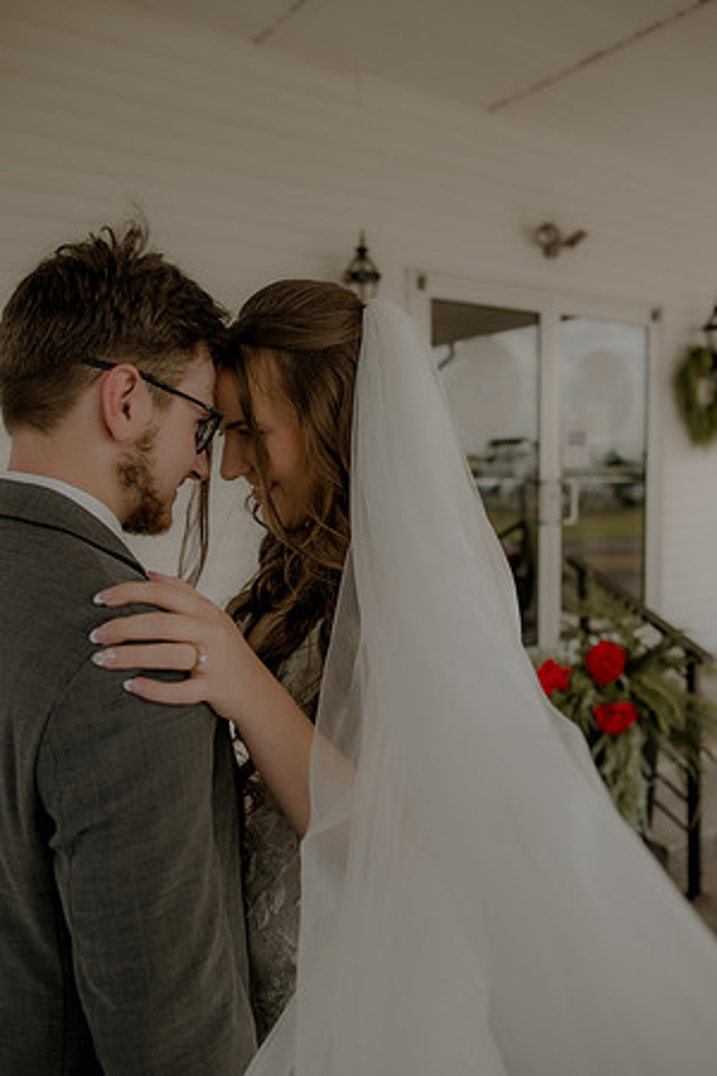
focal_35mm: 28
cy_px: 538
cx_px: 358
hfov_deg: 46.4
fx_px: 836
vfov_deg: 65.5
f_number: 1.8
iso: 400
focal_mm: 19
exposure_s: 1/2500
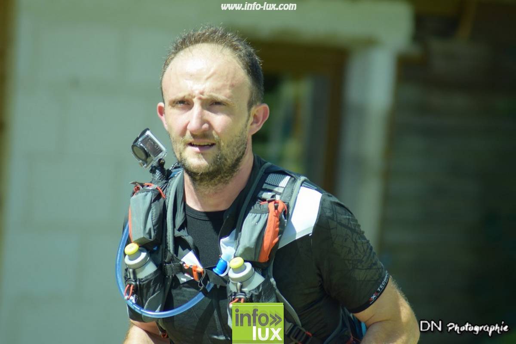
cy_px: 172
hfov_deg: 4.6
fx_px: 6449
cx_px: 258
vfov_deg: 3.1
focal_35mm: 450
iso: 450
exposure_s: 1/1000
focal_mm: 300
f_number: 5.6
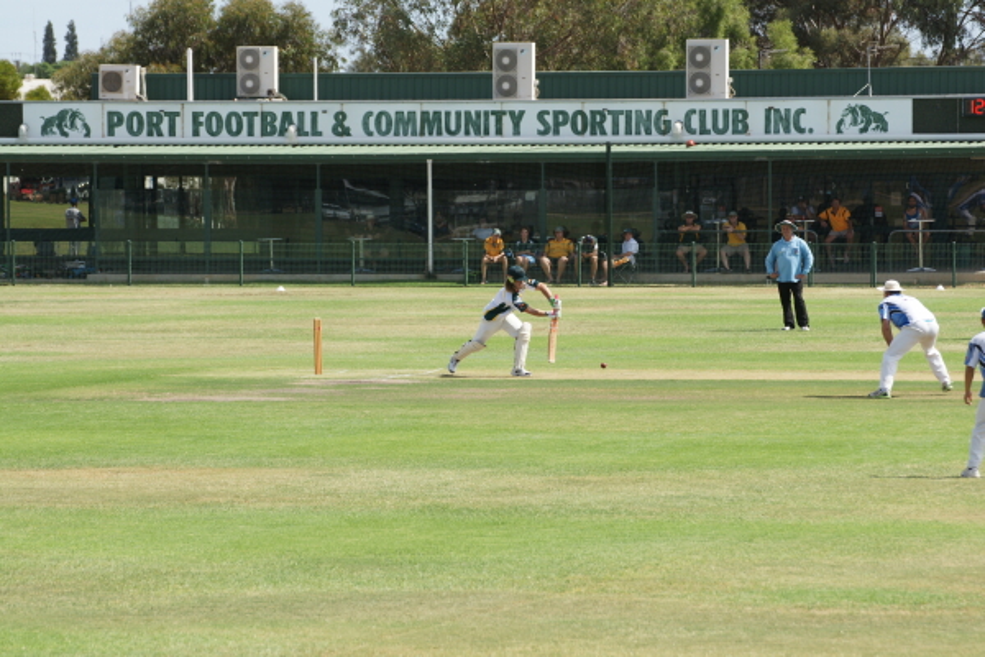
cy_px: 328
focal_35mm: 240
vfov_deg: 5.7
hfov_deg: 8.6
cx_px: 492
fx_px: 6566
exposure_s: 1/640
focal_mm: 160
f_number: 6.3
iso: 200
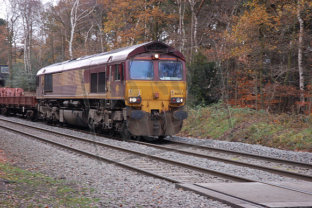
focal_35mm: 82
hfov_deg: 24.6
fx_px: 715
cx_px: 156
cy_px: 104
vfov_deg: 16.5
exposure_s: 1/200
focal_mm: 55
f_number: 4.5
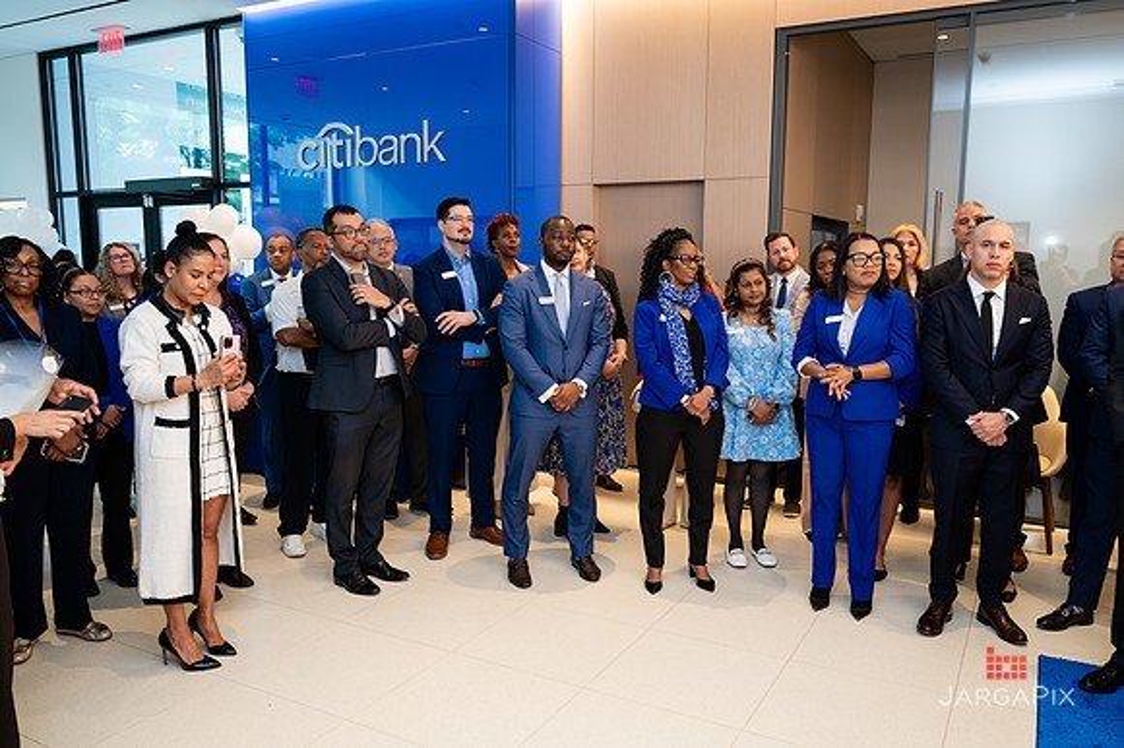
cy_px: 374
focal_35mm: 28
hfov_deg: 65.2
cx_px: 562
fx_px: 879
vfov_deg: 46.1
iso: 500
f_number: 3.2
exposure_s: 1/200
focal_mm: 28
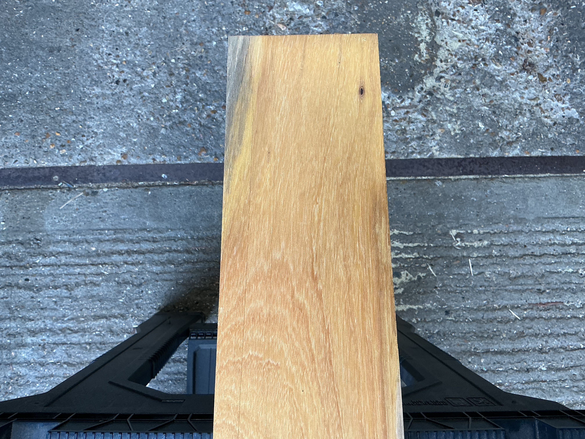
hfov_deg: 61.7
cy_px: 220
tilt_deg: -73.6
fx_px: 490
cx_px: 292
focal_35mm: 29
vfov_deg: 48.2
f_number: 1.8
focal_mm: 3
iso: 64
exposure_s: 1/100
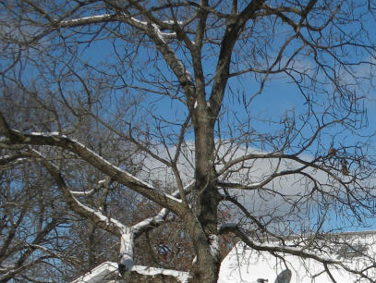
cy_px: 321
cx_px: 391
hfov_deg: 20.3
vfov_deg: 15.4
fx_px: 1011
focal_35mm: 93
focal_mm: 6.6
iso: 90
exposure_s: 1/338
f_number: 10
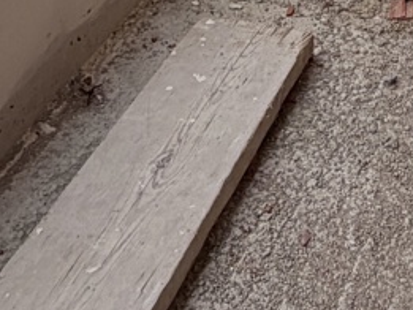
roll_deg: -3.7
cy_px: -560
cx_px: 506
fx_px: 1229
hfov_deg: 18.0
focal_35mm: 103
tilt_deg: -3.5
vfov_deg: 10.8
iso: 25
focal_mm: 2.22
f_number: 2.2
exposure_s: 1/770
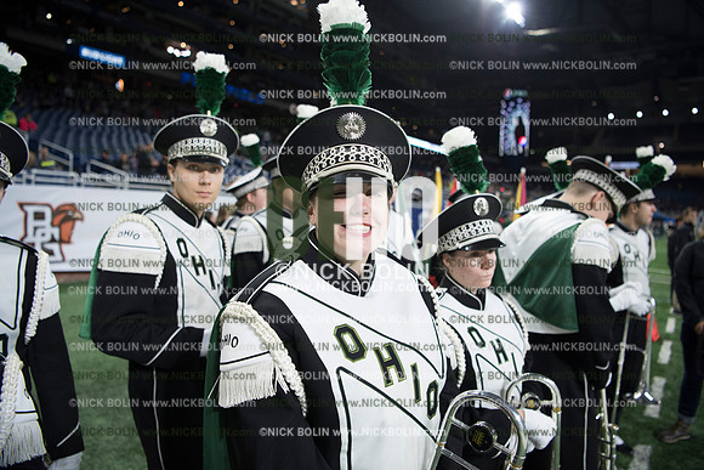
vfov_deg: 53.2
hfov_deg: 73.7
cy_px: 235
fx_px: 469
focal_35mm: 24
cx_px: 352
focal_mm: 24
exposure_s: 1/800
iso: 1250
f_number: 2.8
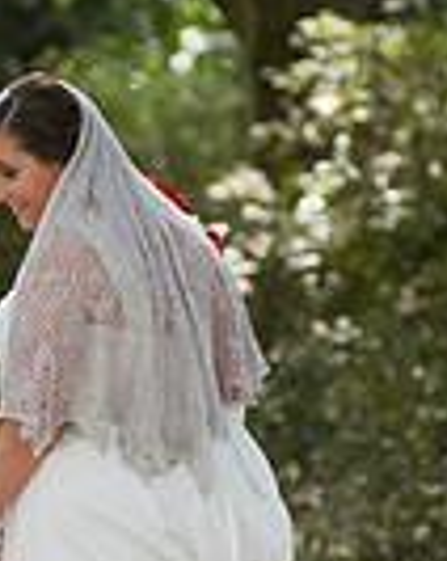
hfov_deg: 2.4
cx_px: 154
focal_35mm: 634
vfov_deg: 3.1
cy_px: 565
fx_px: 10508
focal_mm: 200
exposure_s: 1/125
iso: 320
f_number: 4
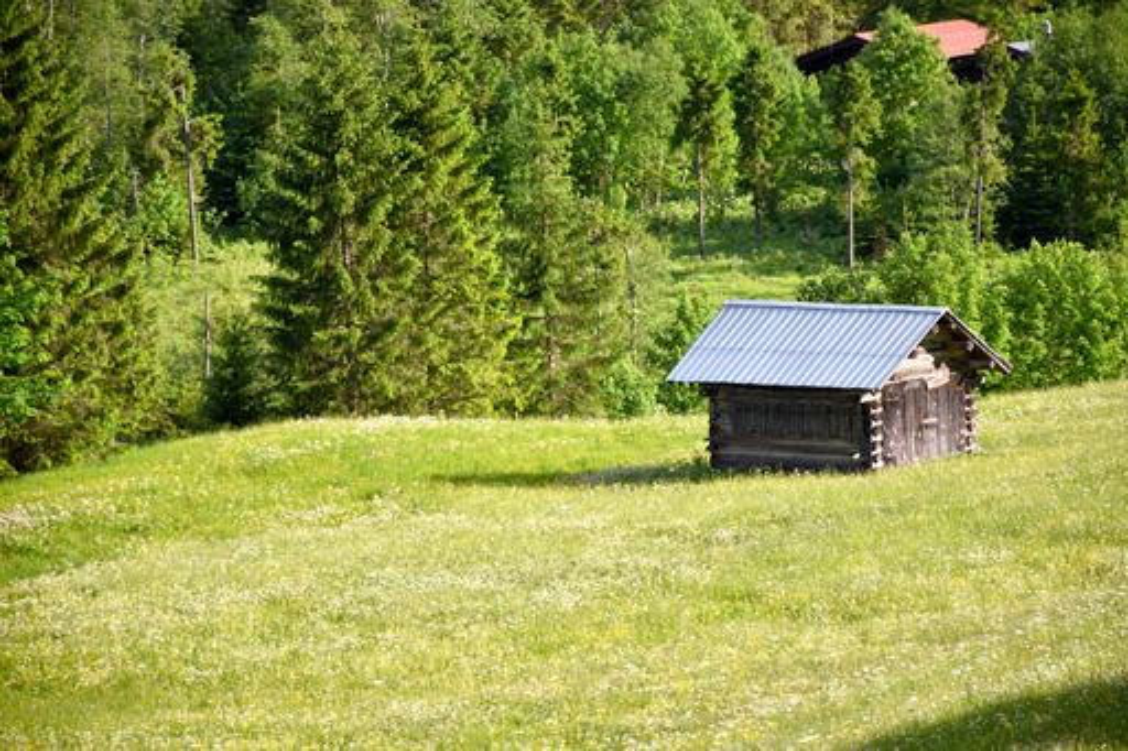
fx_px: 6578
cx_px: 564
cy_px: 376
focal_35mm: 210
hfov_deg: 9.8
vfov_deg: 6.5
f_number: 5.6
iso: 250
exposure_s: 1/200
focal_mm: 140
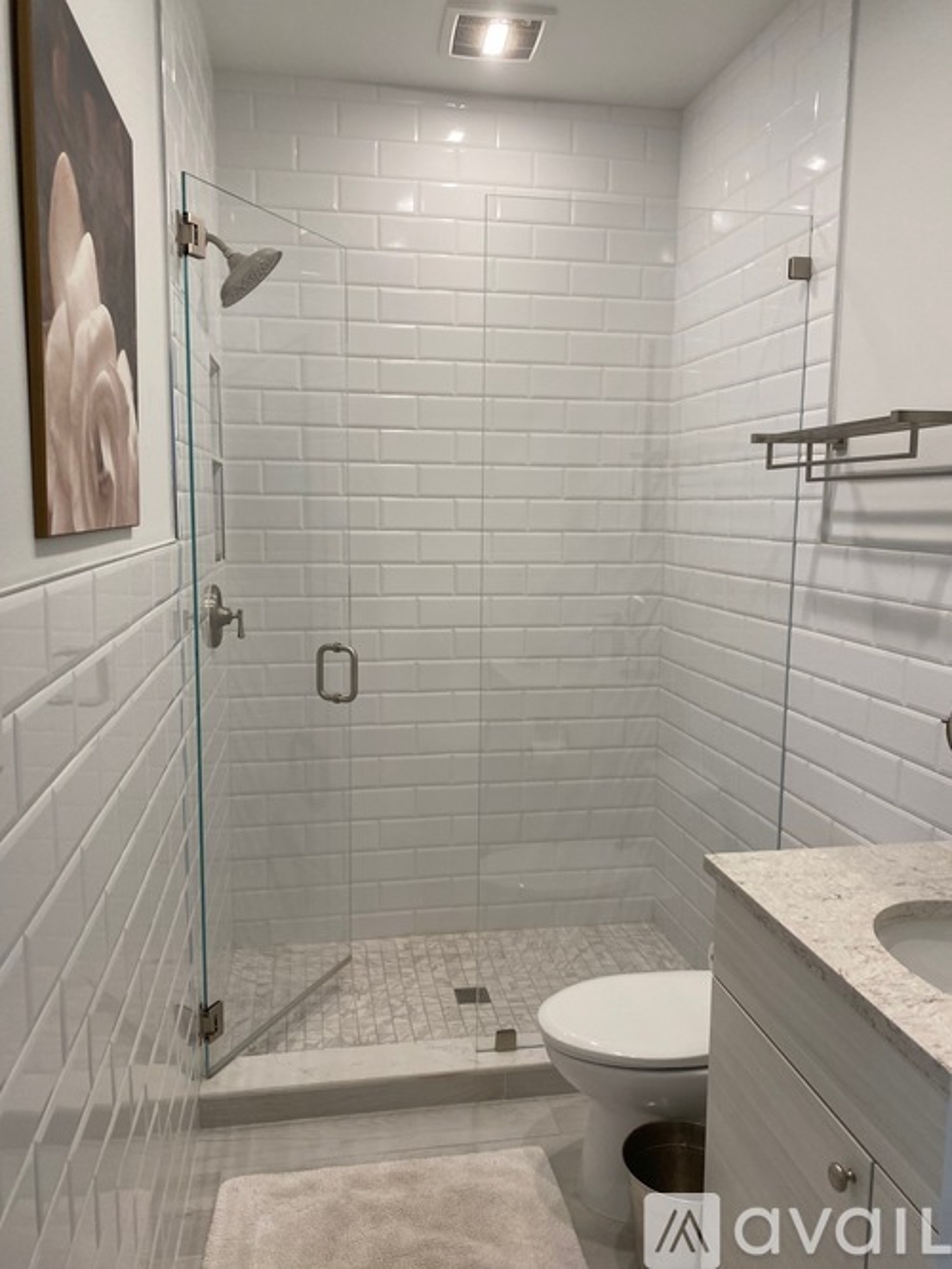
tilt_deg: -5.3
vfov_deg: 67.3
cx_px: 476
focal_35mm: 26
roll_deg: -0.5
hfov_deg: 53.0
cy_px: 634
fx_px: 954
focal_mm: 4.25
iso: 100
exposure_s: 1/120
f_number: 1.8
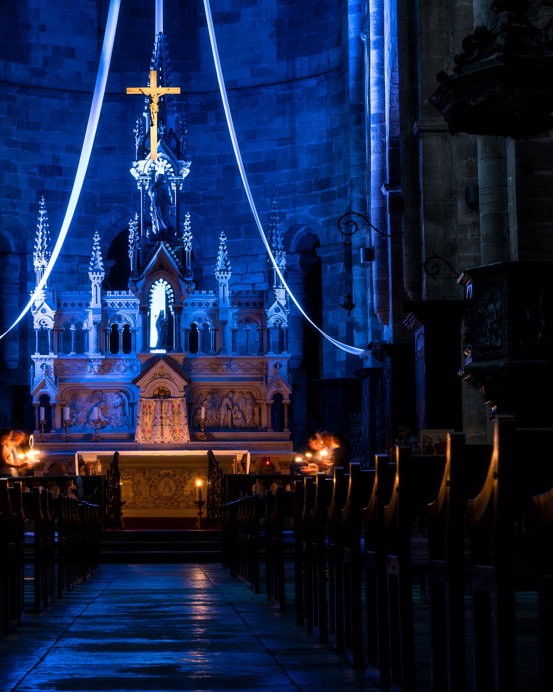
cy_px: 347
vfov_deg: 19.4
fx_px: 2026
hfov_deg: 15.5
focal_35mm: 99
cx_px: 154
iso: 100
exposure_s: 30
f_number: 11
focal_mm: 70
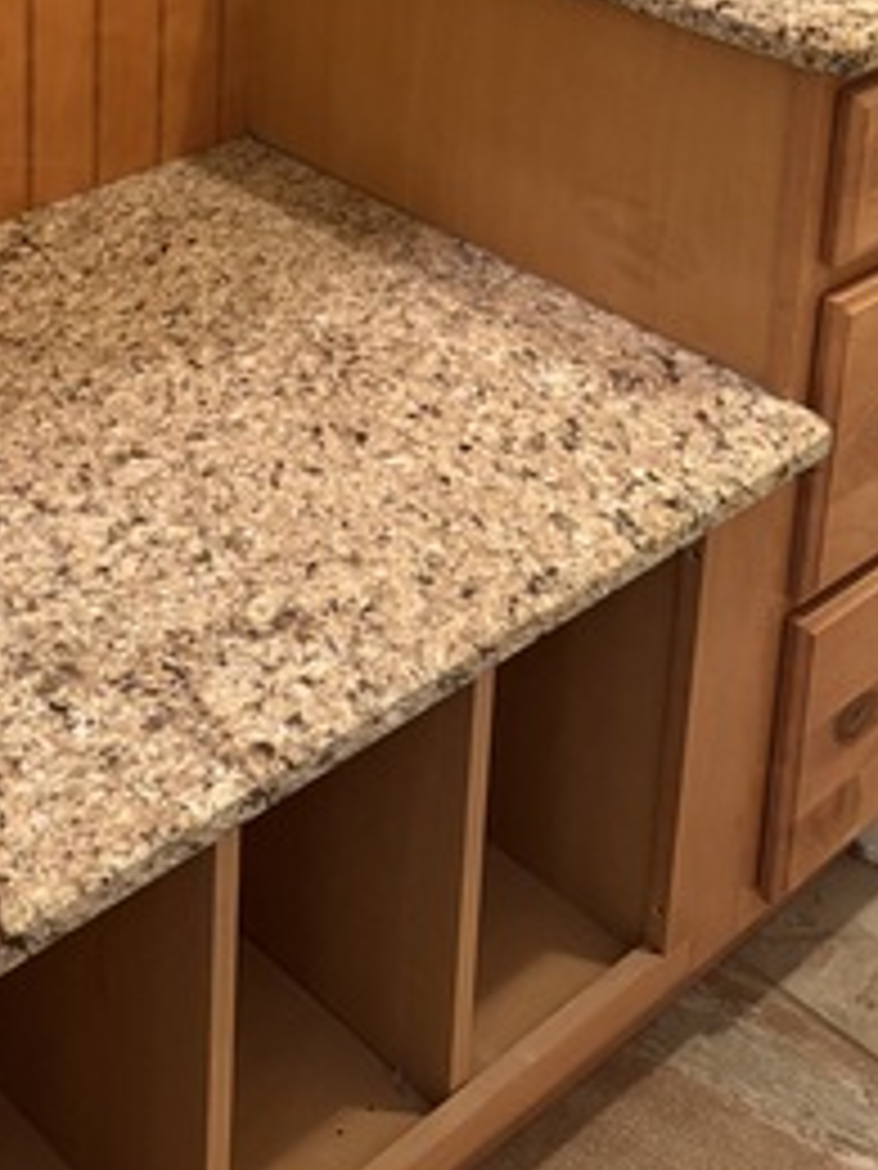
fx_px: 1995
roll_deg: -0.8
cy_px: -194
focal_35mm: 59
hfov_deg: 24.4
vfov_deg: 28.8
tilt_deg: -14.6
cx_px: 180
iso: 500
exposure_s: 1/60
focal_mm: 6.76
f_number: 1.78
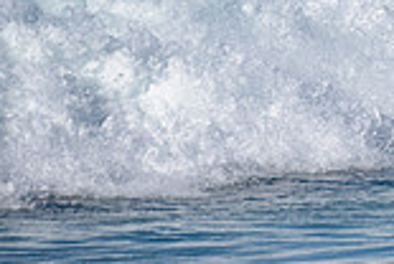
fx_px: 20450
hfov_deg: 1.1
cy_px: -50
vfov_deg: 0.7
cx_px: 724
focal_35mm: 1865
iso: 125
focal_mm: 500
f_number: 5.6
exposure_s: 1/2000
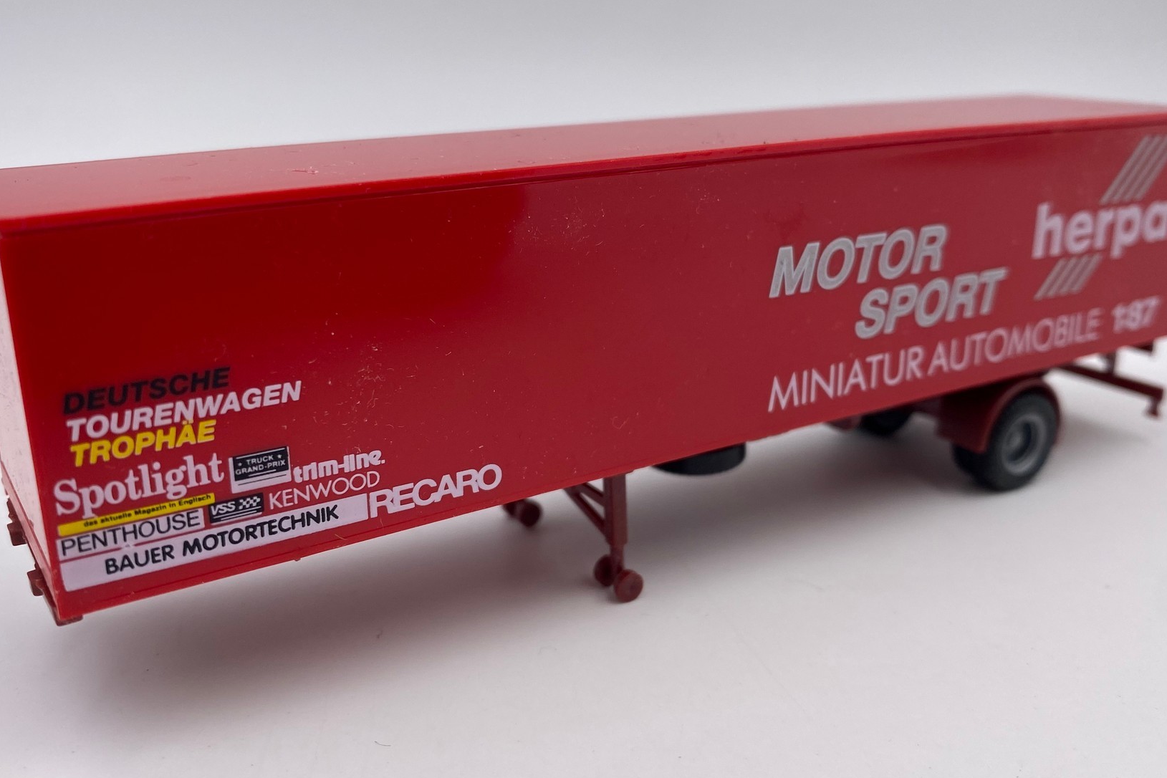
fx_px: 1102
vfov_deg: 38.9
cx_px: 583
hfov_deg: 55.8
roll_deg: -0.4
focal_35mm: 34
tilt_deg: -19.5
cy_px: 390
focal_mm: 4.25
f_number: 1.8
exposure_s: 1/475
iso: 32
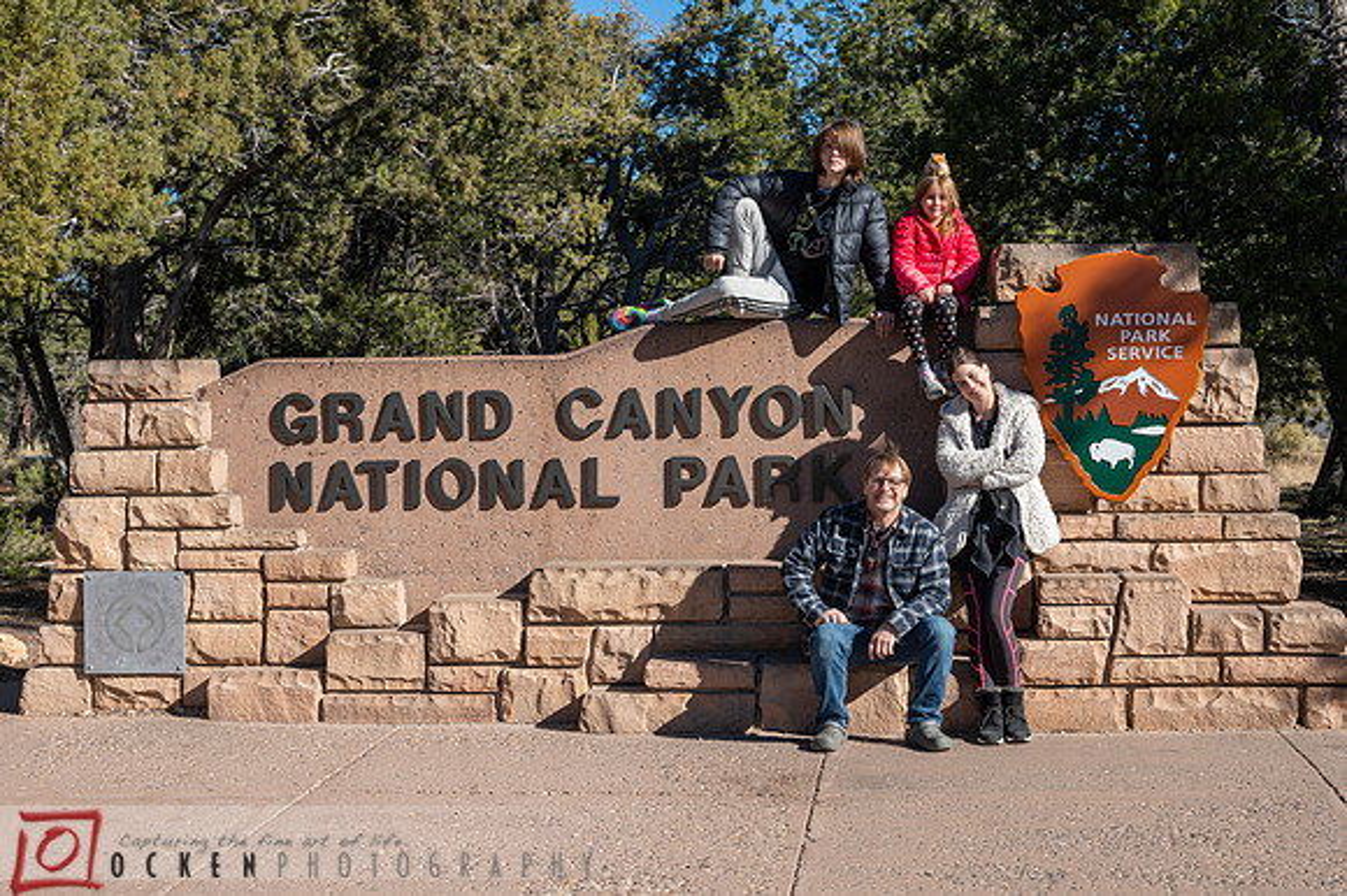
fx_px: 1865
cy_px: 429
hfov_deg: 39.7
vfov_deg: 27.0
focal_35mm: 50
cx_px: 755
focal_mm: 42
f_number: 8
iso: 400
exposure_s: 1/1000
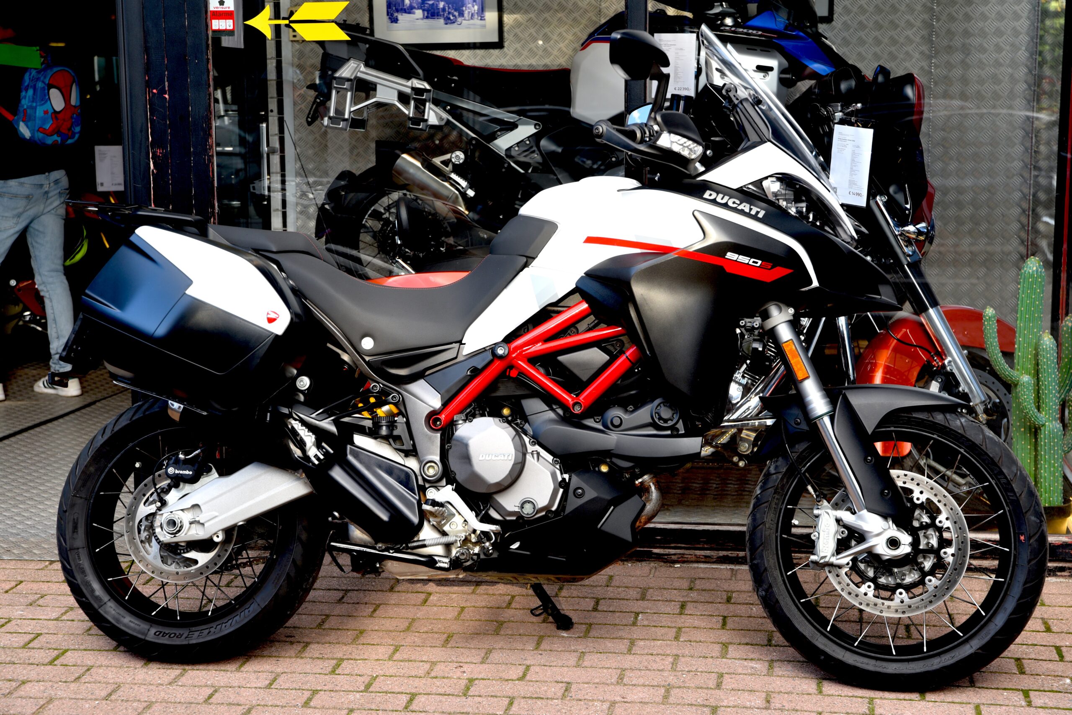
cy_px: 358
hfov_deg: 30.5
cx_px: 536
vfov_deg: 20.6
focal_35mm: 66
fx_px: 1966
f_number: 5
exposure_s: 1/100
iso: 200
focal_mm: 66
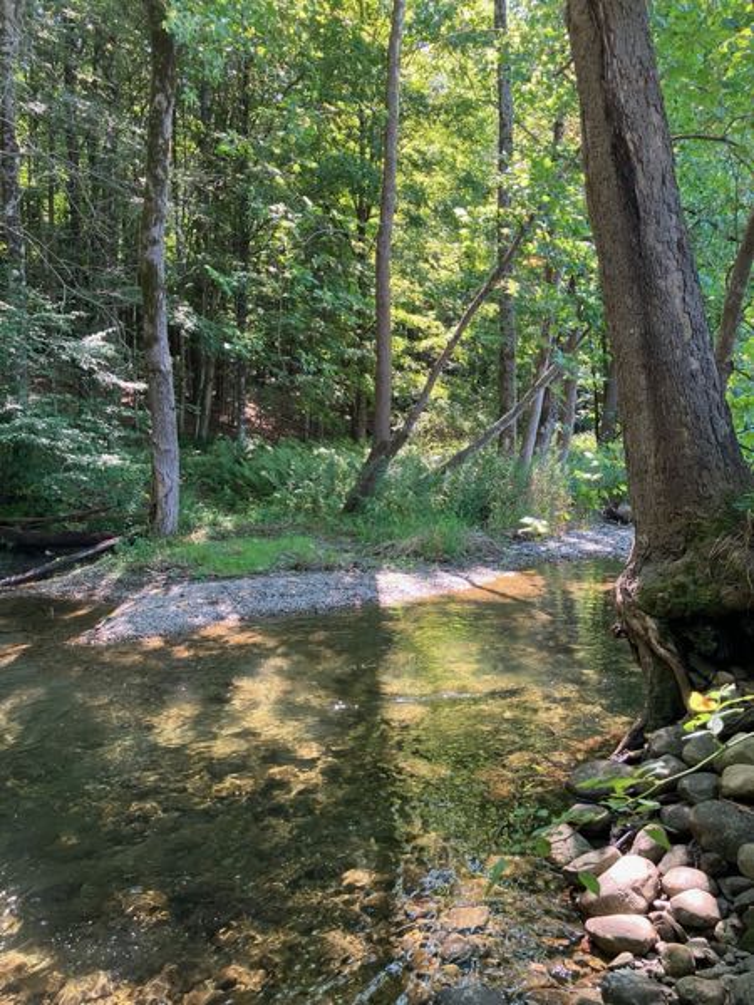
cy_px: 502
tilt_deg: -1.7
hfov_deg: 49.7
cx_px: 377
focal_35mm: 28
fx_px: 813
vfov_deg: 63.4
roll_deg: +2.1
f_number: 1.8
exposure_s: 1/121
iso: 80
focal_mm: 3.99
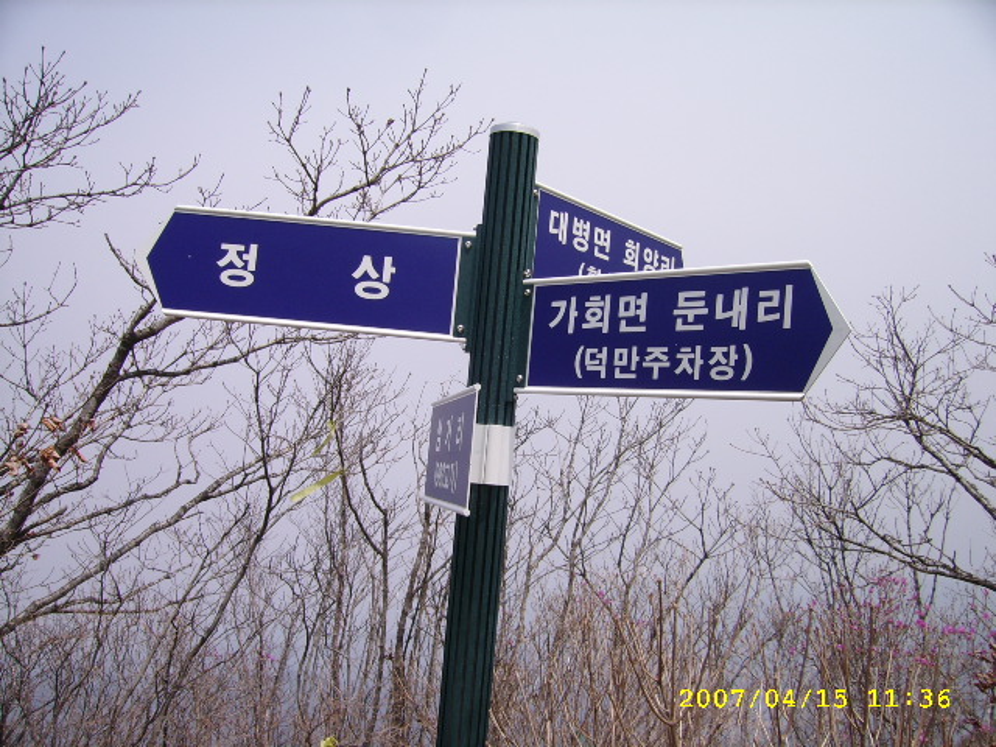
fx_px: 1007
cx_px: 498
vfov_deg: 40.7
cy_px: 374
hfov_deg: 52.6
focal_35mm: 35
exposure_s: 1/545
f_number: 5.8
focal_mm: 5.95
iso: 50
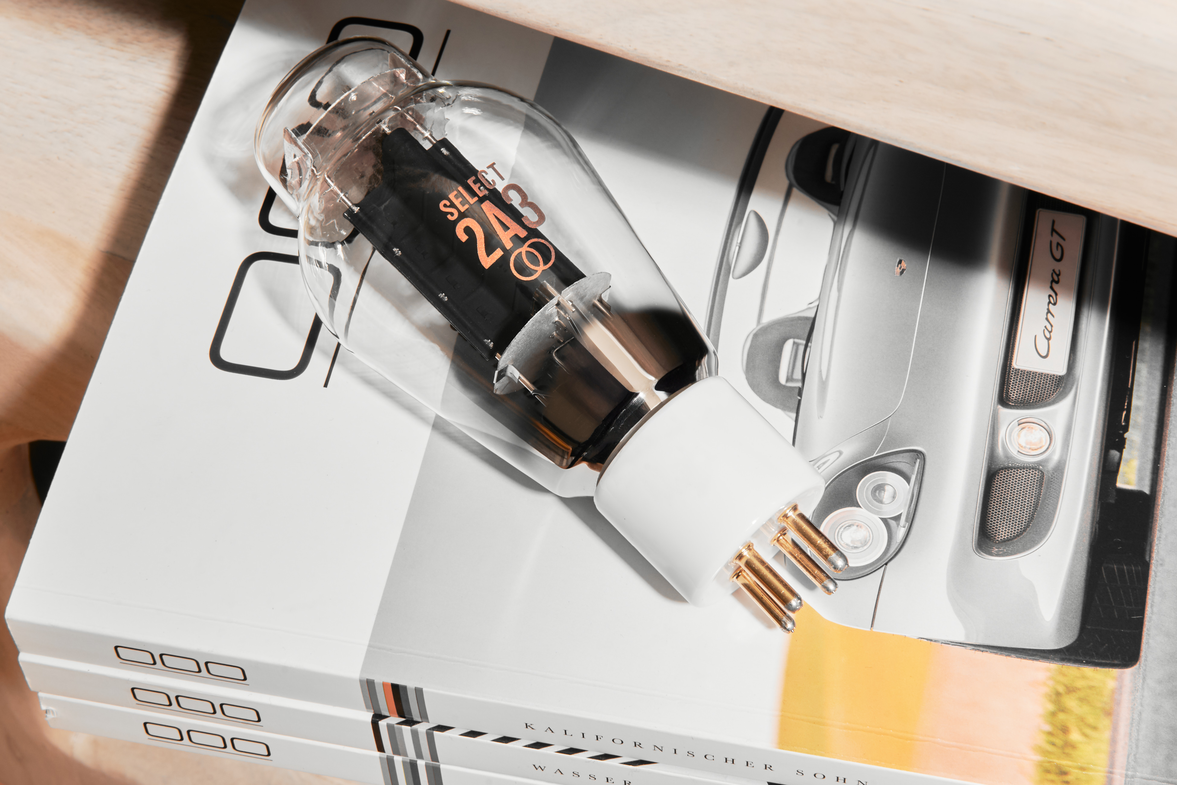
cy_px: 392
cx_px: 588
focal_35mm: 78
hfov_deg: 26.0
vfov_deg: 17.5
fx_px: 2550
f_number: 20
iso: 63
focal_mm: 52
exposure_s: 1/125
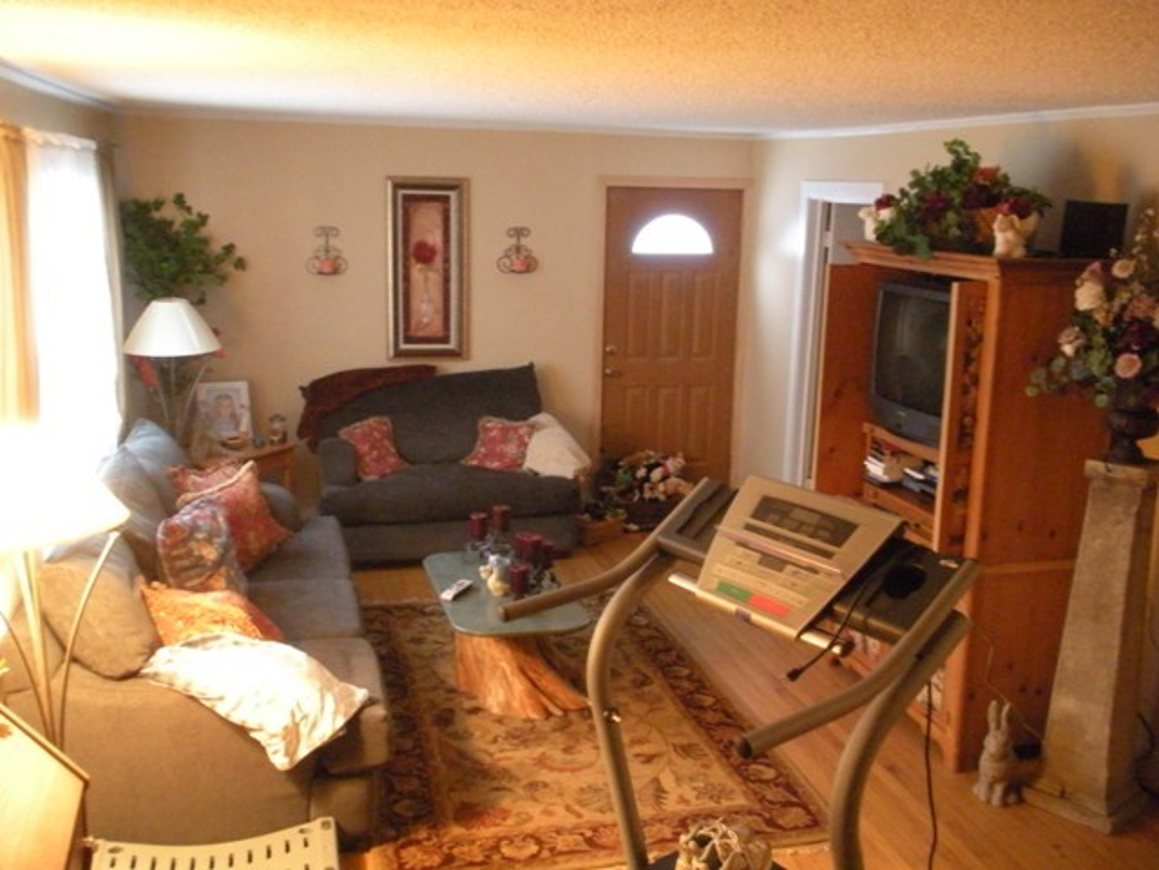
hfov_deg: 51.4
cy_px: 435
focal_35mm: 36
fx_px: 1205
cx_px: 580
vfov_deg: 39.7
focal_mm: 6.3
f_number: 3.5
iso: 800
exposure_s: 1/6.5
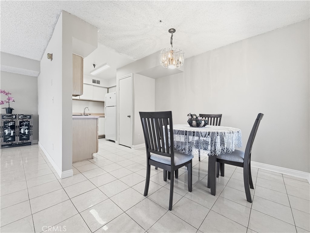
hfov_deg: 102.1
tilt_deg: -1.0
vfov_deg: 85.7
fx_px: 125
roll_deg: +0.3
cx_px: 155
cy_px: 116
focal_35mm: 14
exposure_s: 1/120
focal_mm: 2.2
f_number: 2.2
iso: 160
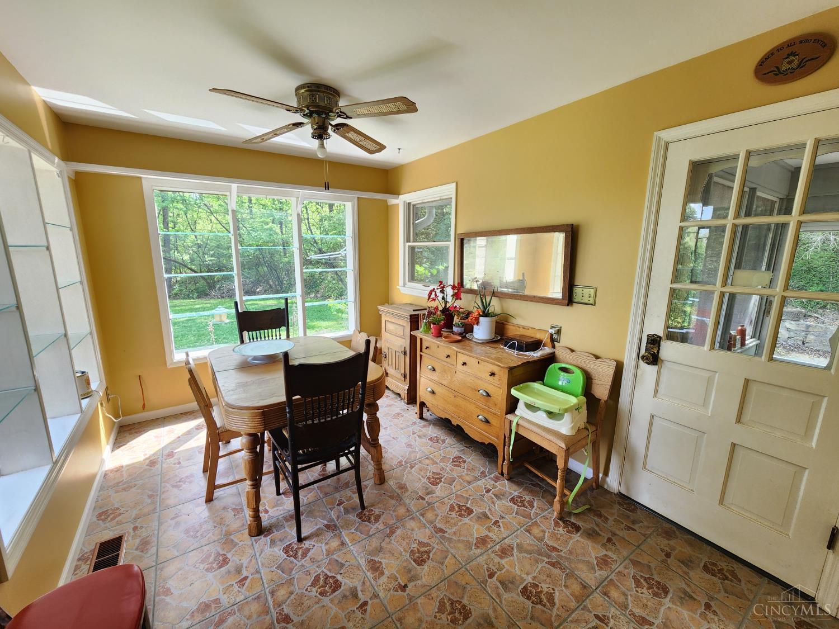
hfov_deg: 106.2
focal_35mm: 13
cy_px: 314
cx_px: 420
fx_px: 315
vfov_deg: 89.9
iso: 80
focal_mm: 2.2
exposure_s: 1/60
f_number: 2.2
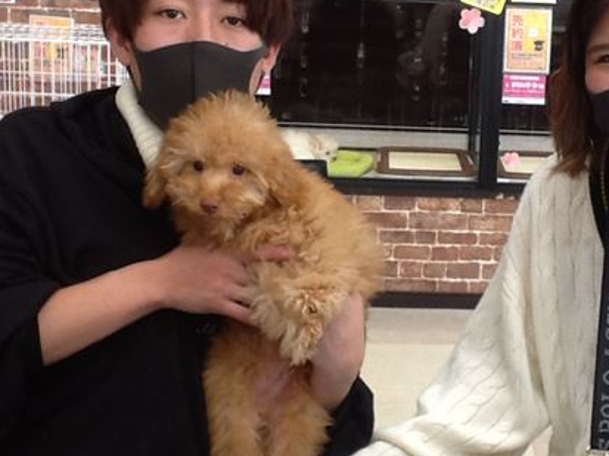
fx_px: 1125
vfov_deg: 22.9
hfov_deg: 29.9
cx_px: 436
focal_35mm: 64
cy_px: 184
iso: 50
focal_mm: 2.03
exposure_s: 1/30
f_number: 2.4
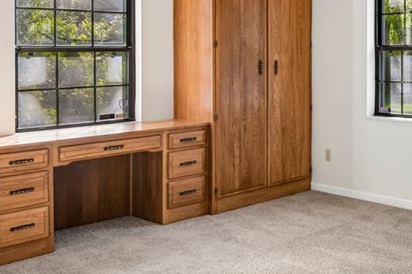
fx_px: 526
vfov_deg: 28.8
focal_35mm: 46
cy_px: 71
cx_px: 436
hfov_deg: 37.0
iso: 400
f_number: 8
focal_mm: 16
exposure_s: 1/80
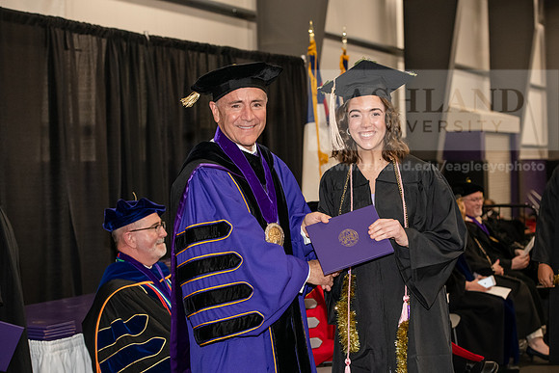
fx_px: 1087
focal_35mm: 70
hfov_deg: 28.8
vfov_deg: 19.5
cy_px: 186
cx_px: 280
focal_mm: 70
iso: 2500
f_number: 5
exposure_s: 1/200
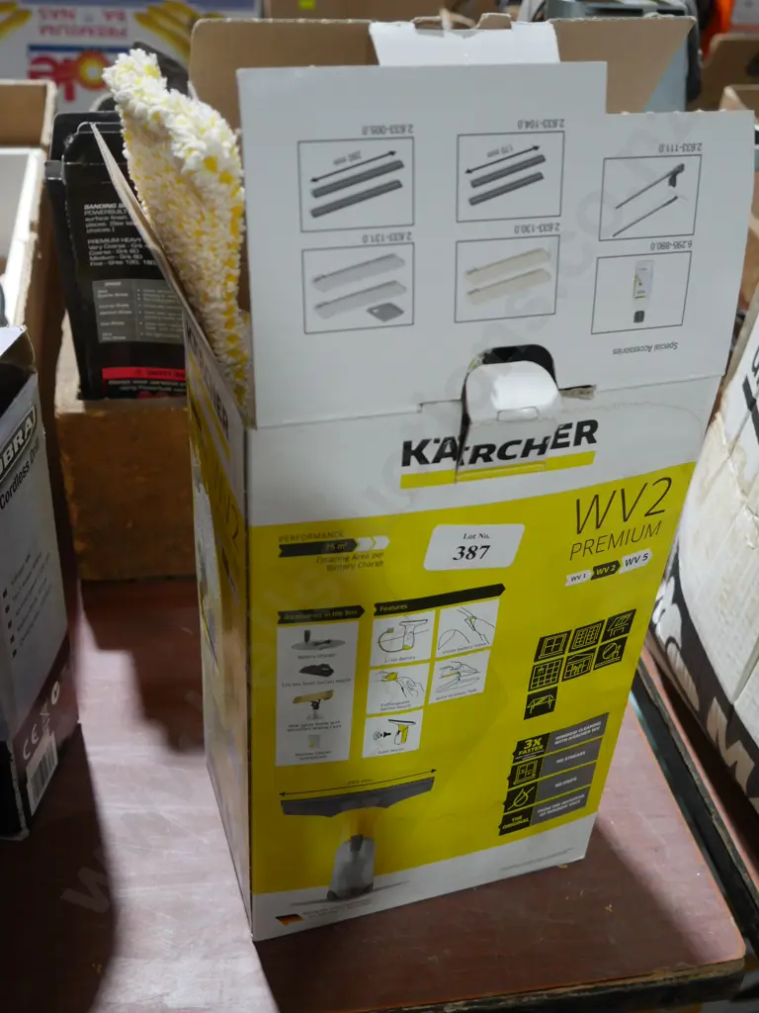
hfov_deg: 36.0
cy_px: 506
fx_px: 1169
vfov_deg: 46.8
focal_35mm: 40
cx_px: 380
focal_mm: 20
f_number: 4.4
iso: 640
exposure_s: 1/60
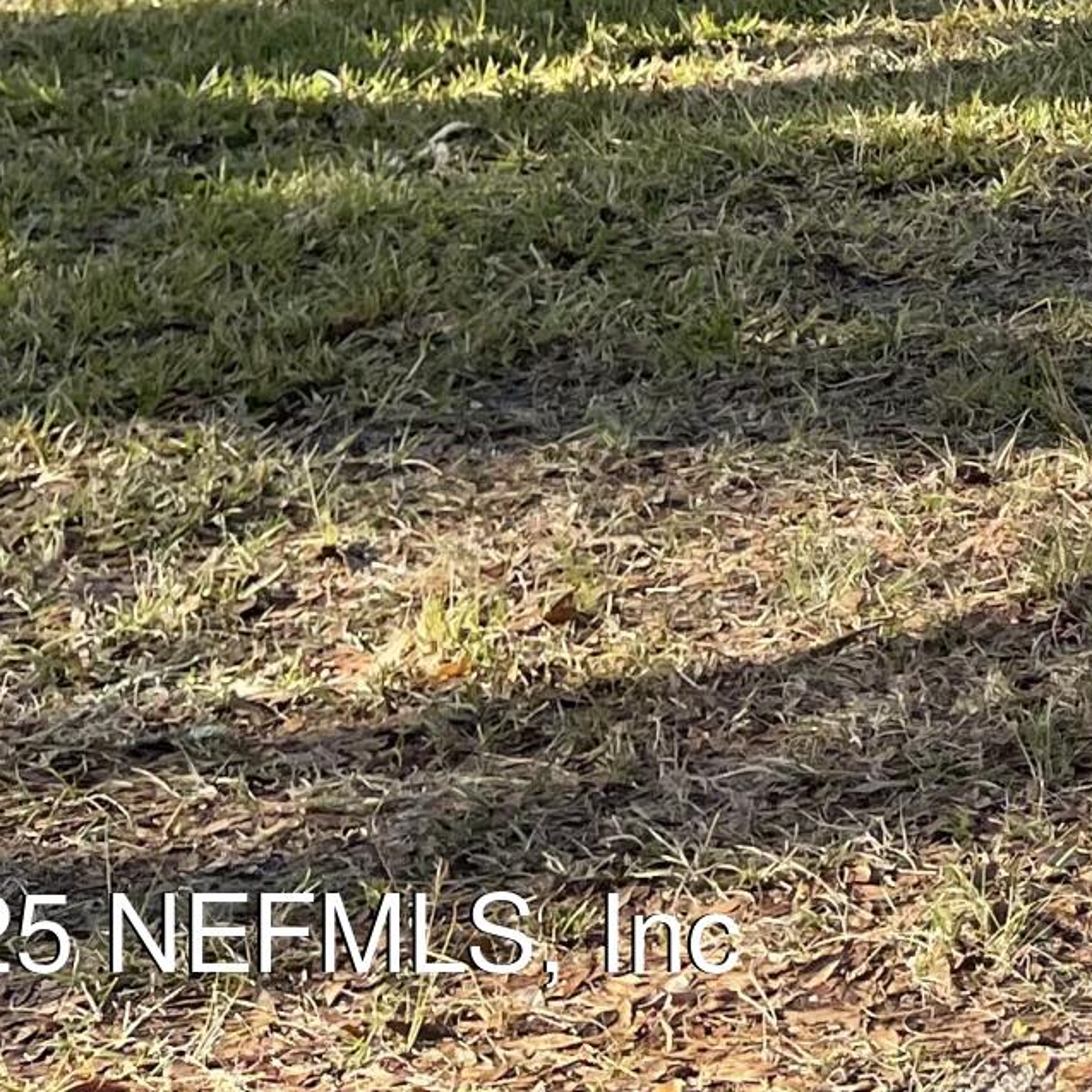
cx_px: 2316
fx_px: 3712
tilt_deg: +0.9
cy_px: -818
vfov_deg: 14.8
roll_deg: +0.8
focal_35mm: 104
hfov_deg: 13.7
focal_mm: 5.1
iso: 50
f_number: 1.6
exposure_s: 1/1130
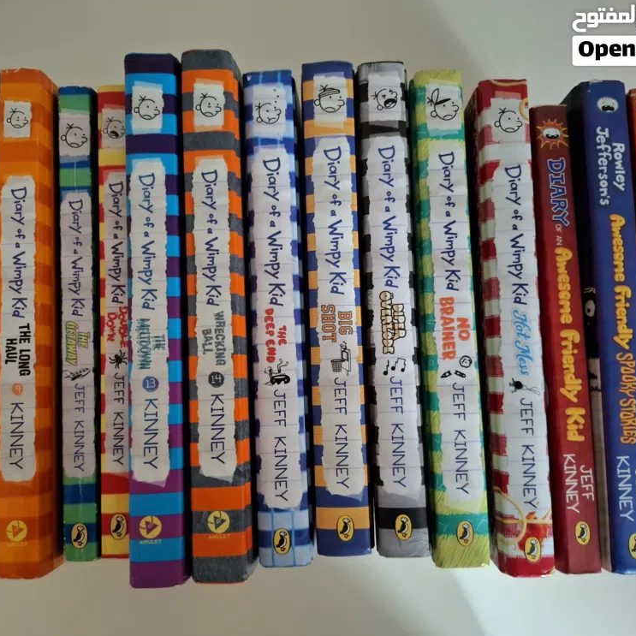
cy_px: 312
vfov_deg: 57.3
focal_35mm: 28
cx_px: 279
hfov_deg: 57.1
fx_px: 582
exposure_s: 1/25
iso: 400
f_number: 1.8
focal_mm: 5.54
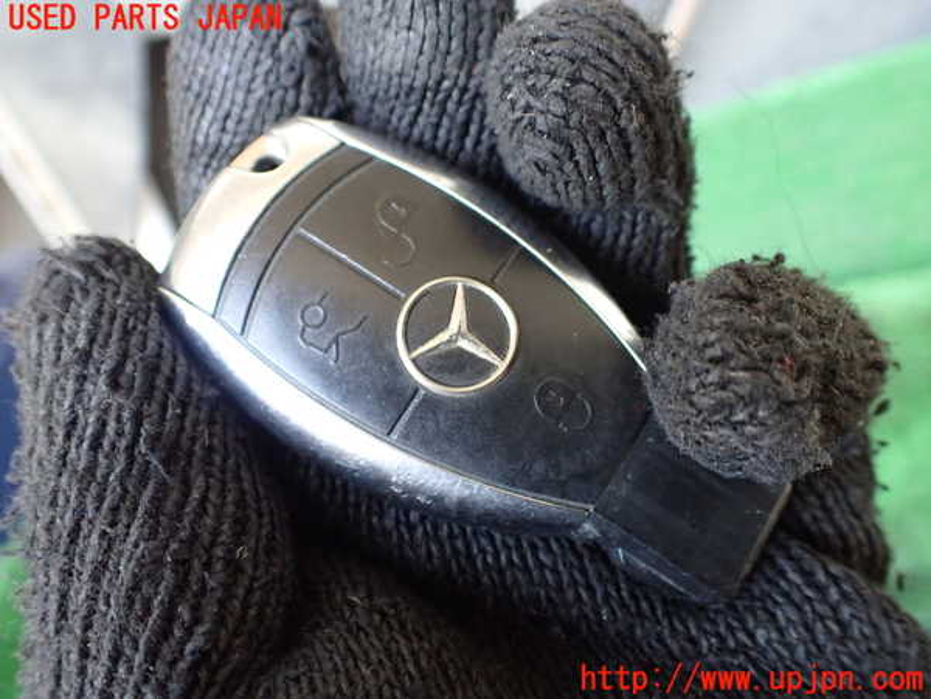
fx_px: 807
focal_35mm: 30
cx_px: 466
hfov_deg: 60.0
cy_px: 350
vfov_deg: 46.8
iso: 800
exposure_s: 1/100
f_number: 2.3
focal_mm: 5.4
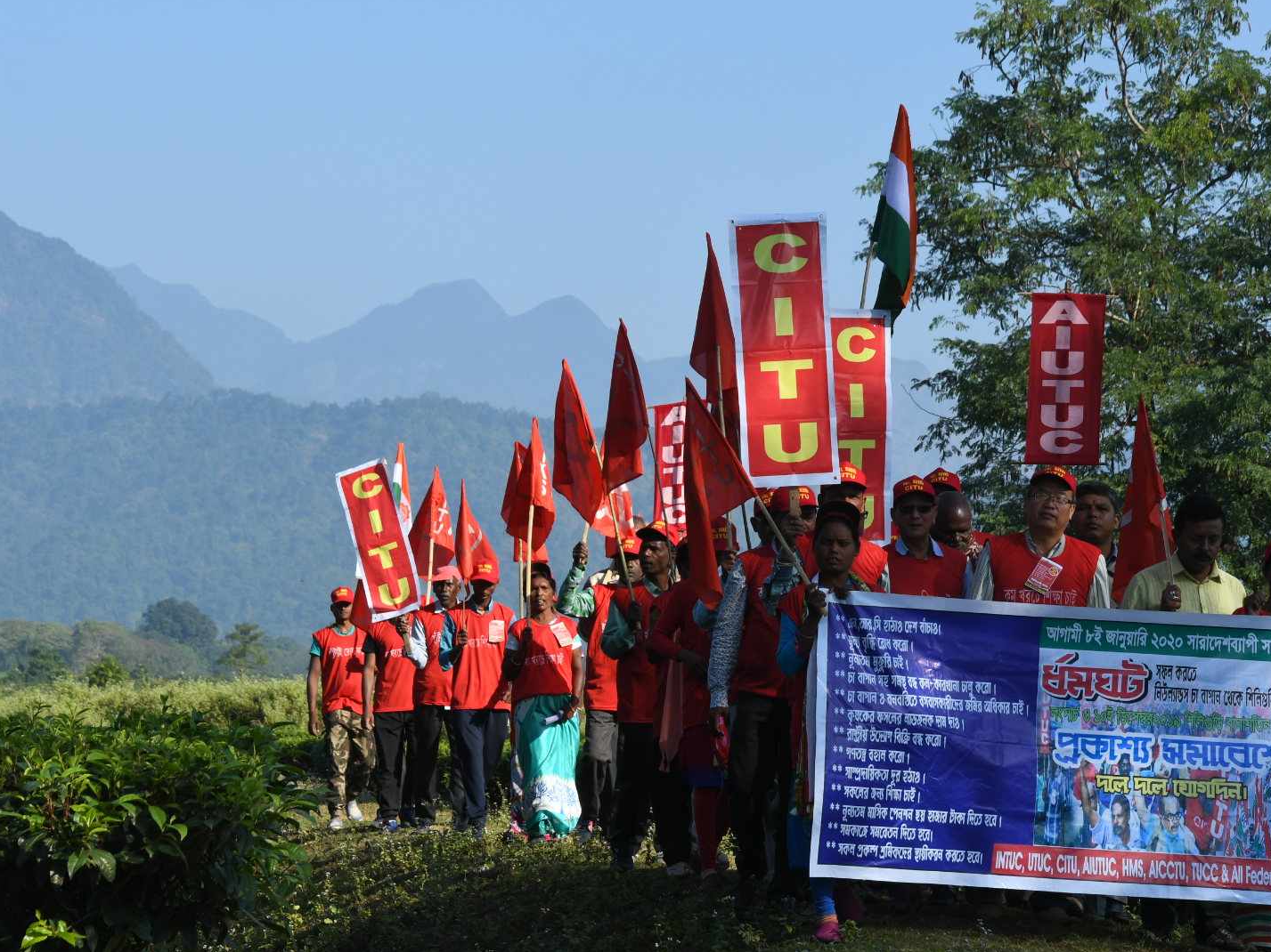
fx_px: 4810
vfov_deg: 11.3
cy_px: 475
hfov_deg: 15.1
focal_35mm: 131
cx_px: 676
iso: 400
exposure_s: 1/400
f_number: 11
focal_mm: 80
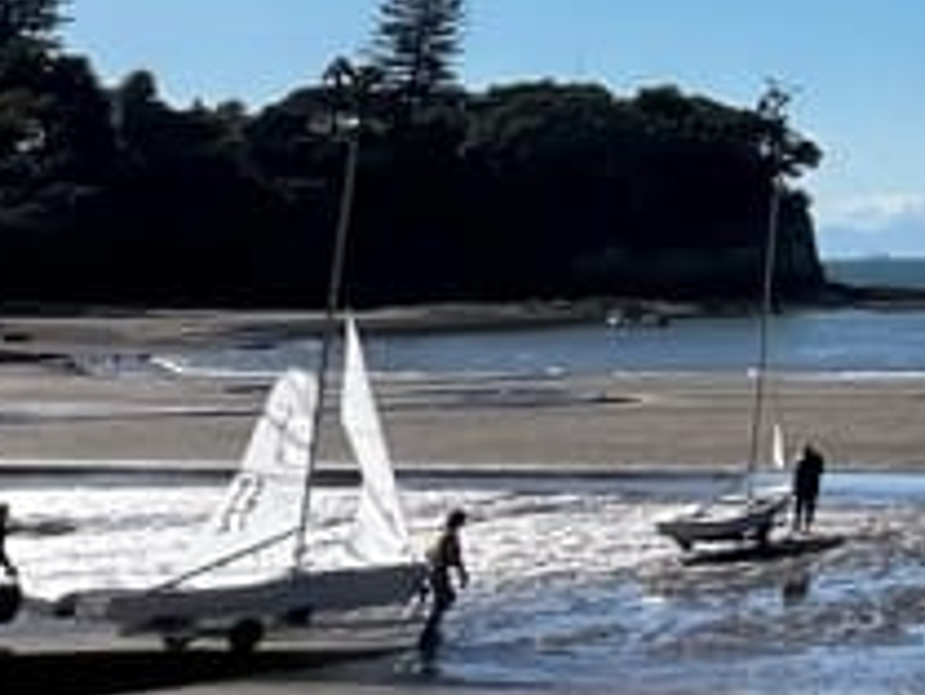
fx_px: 2326
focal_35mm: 87
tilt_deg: +14.7
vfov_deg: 15.4
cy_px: -403
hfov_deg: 15.4
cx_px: 2076
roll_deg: -0.1
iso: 32
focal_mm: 1.57
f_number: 1.8
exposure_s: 1/2597
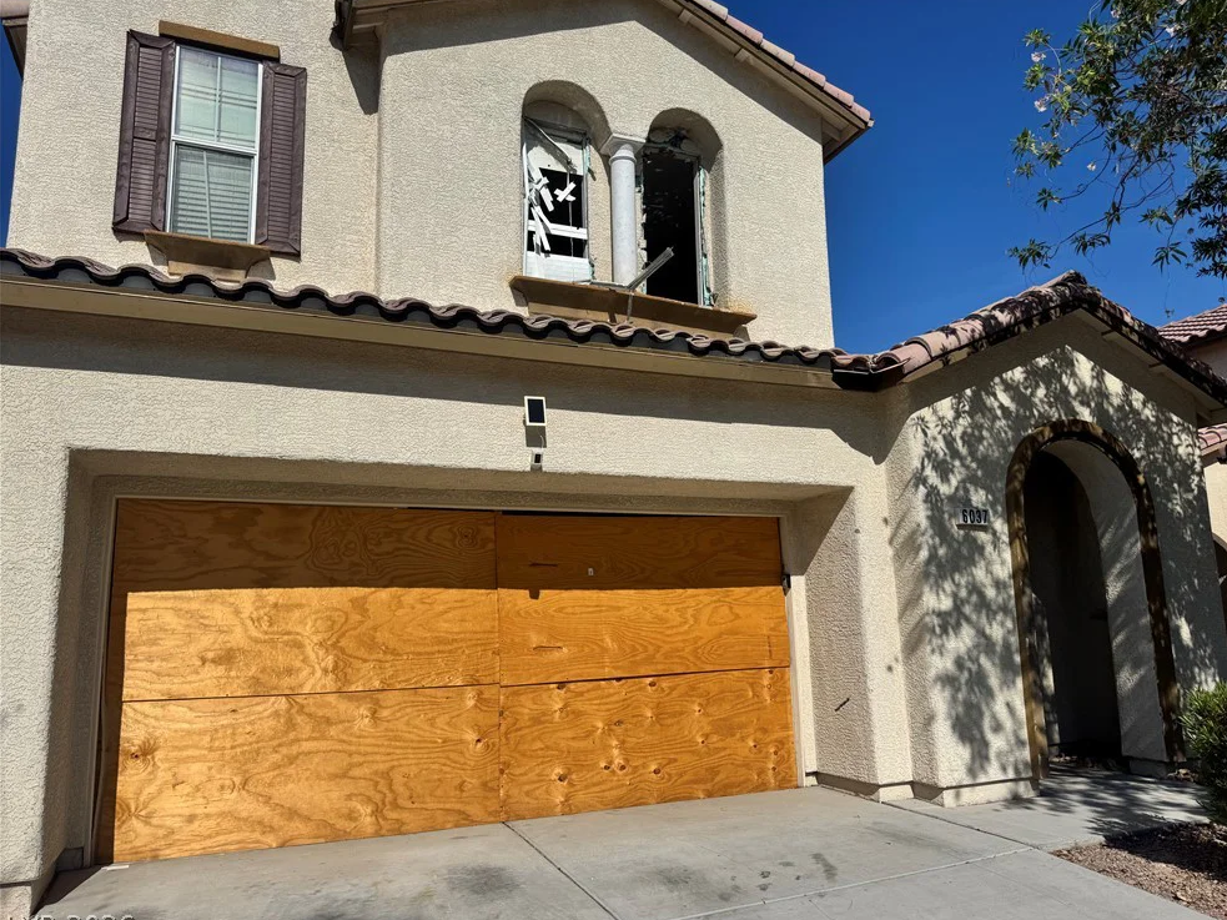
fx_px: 886
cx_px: 638
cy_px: 467
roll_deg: +0.9
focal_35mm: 25
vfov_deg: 54.9
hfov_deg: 69.4
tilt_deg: +8.1
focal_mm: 6.76
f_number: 1.78
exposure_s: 1/10417
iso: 80
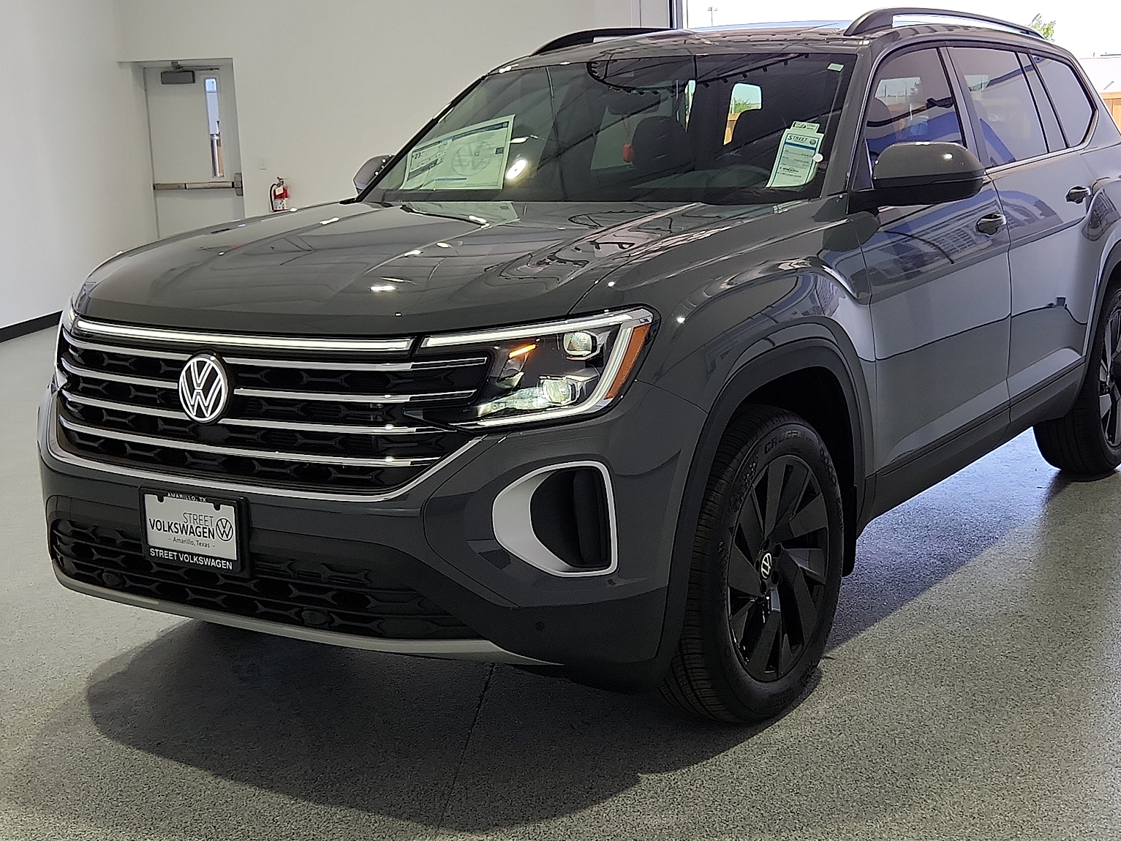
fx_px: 777
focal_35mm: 24
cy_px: 406
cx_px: 575
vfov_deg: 56.8
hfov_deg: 71.6
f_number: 1.8
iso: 56
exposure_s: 1/119
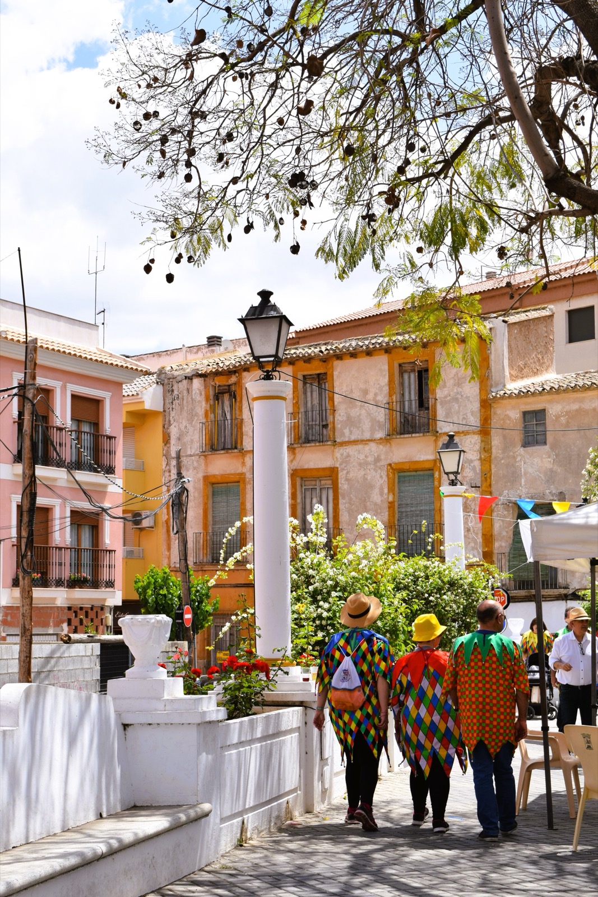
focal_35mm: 51
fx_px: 1270
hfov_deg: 26.5
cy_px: 448
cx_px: 299
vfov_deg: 38.9
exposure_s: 1/400
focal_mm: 34
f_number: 10
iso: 200
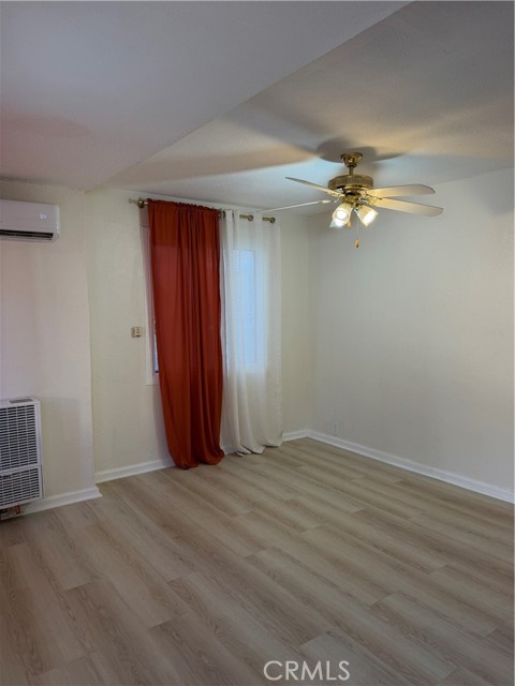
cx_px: 258
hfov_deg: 56.8
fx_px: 476
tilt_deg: -3.6
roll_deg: -0.1
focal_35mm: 24
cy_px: 343
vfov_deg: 71.6
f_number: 1.78
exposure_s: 1/143
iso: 100
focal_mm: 6.76
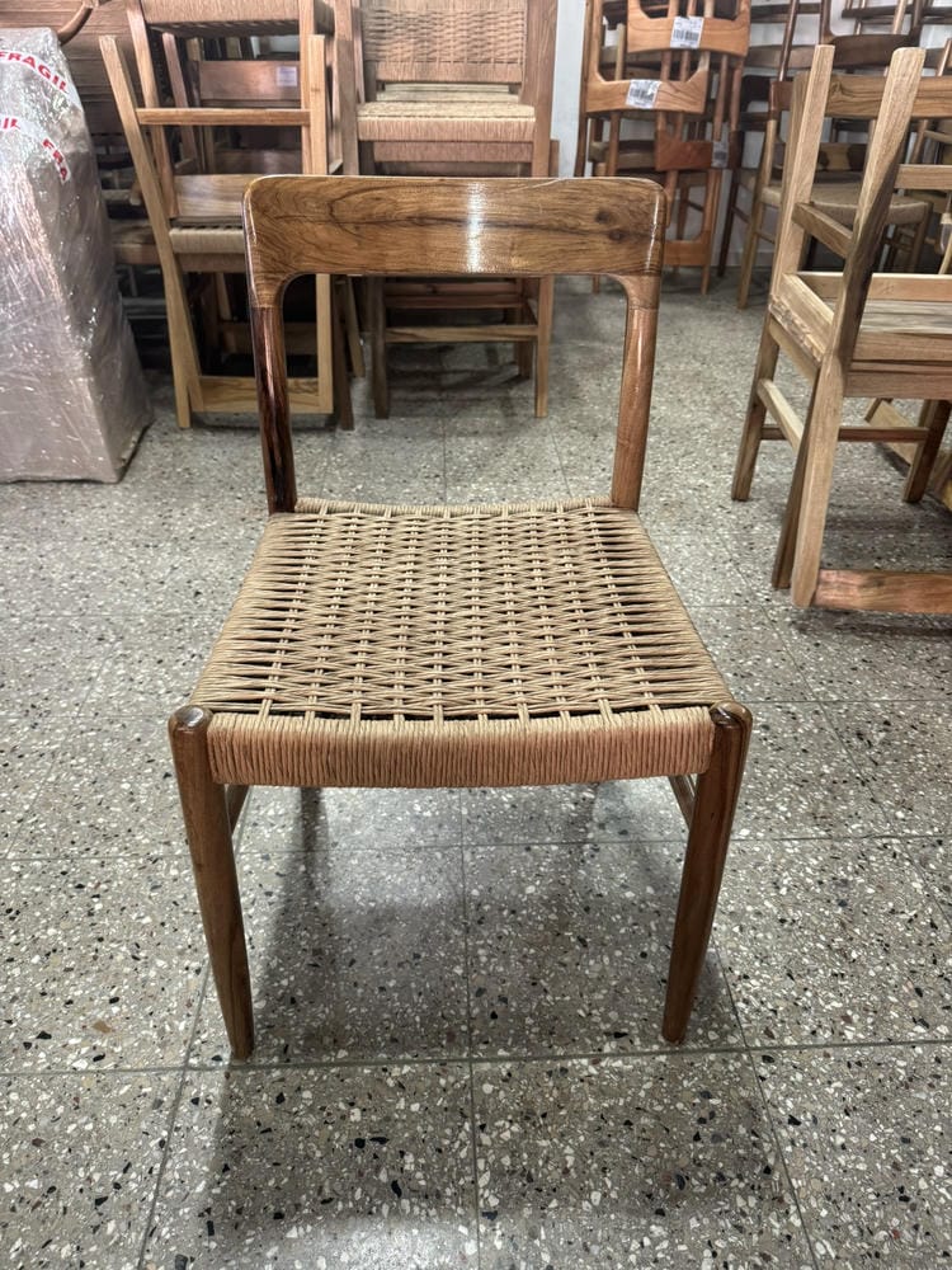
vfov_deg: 71.6
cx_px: 476
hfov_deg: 56.8
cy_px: 635
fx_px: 880
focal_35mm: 24
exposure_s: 1/50
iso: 320
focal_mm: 6.76
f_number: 1.78
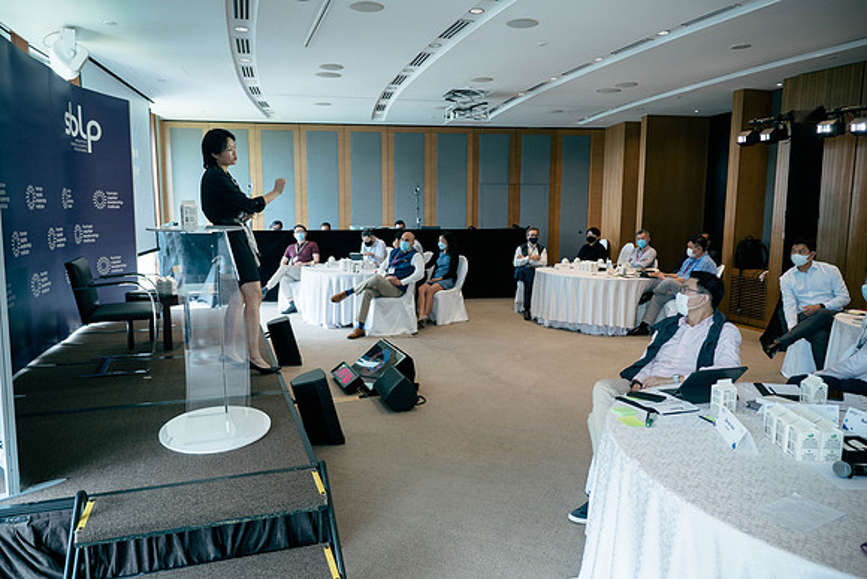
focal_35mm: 25
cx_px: 434
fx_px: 601
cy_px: 290
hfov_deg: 71.6
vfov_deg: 51.4
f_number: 1.7
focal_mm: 12
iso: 250
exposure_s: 1/100
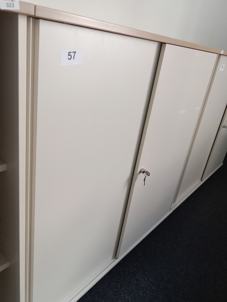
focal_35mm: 27
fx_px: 236
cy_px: 151
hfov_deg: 51.4
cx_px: 114
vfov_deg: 65.3
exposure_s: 1/20
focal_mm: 3.65
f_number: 2.2
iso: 775
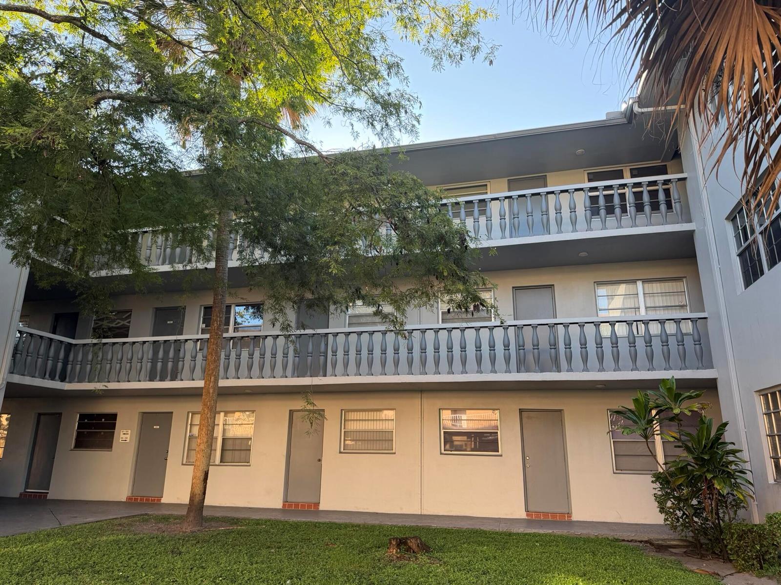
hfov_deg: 71.6
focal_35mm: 24
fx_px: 541
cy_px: 292
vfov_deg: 56.8
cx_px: 390
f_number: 1.78
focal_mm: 6.76
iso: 80
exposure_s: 1/267
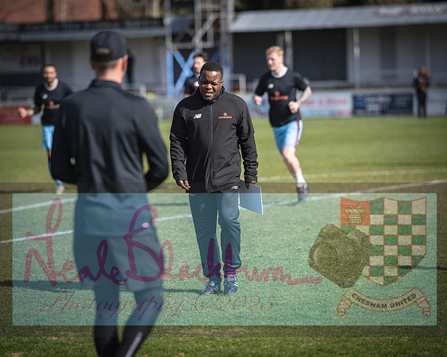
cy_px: 178
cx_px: 209
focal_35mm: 152
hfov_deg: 12.7
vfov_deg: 10.2
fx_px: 2011
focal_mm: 135
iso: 32
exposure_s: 1/1250
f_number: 2
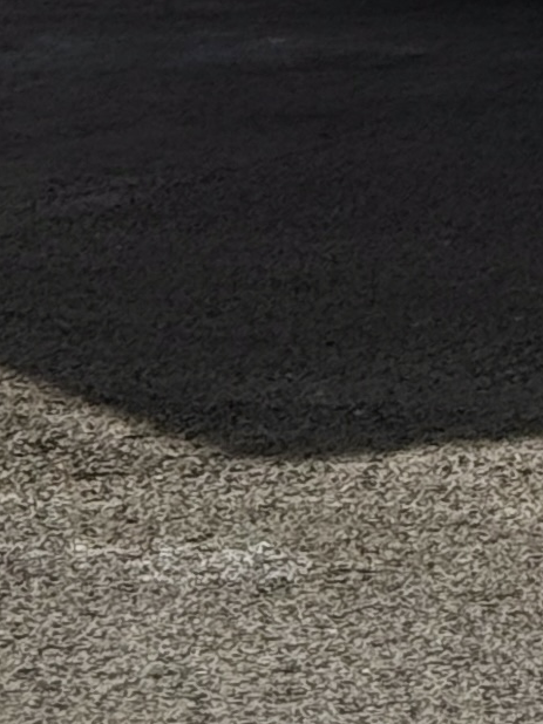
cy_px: -705
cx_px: 1415
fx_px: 6007
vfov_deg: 6.7
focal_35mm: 287
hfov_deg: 5.0
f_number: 1.78
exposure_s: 1/8772
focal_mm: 6.76
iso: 64
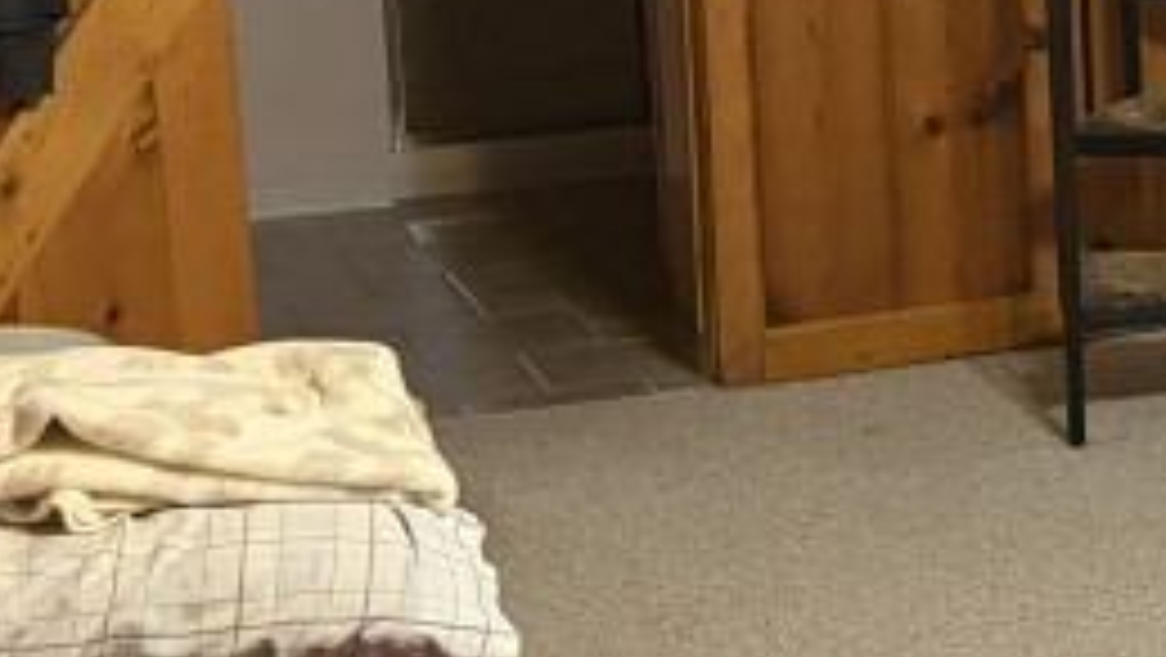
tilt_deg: -7.8
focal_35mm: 112
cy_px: 9
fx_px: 3465
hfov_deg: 17.8
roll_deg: +1.8
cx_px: 1558
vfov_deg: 10.7
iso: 500
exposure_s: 1/40
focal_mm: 5.96
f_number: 1.6
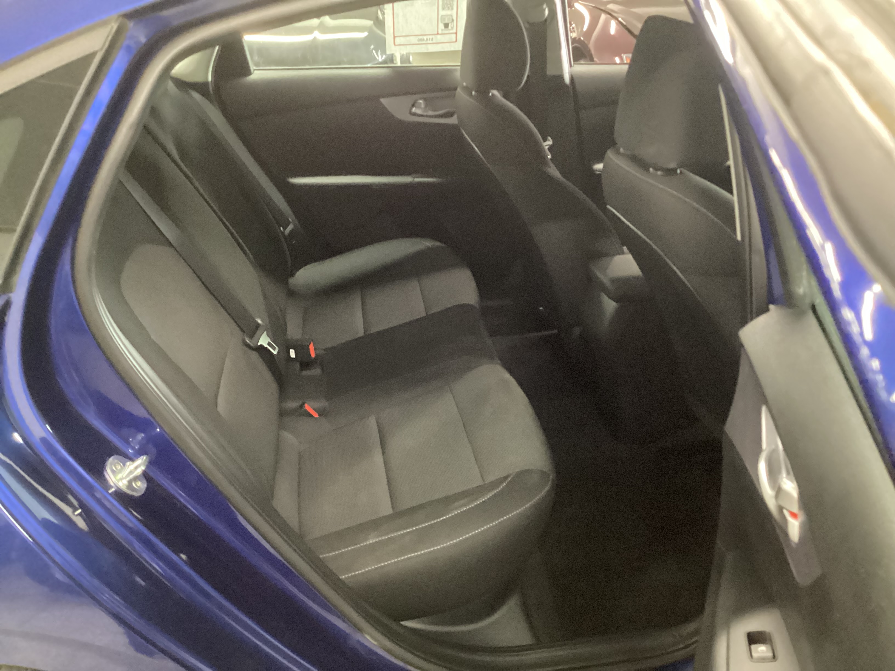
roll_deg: +0.9
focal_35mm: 31
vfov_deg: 45.4
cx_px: 448
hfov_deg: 58.4
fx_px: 802
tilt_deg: -27.0
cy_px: 336
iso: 800
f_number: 2.4
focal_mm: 3.3
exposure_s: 1/17
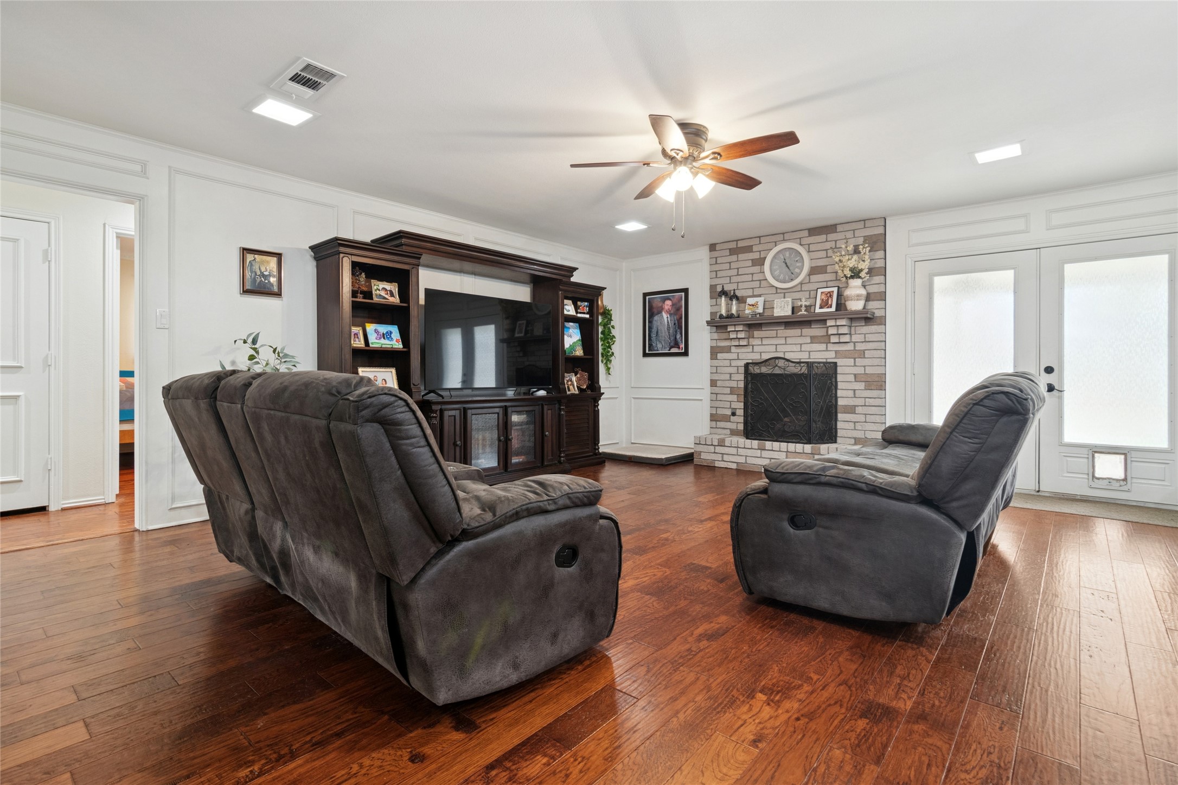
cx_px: 589
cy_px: 392
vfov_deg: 72.0
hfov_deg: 95.0
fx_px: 540
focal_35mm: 16
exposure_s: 1/2.5
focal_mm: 11
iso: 250
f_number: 9
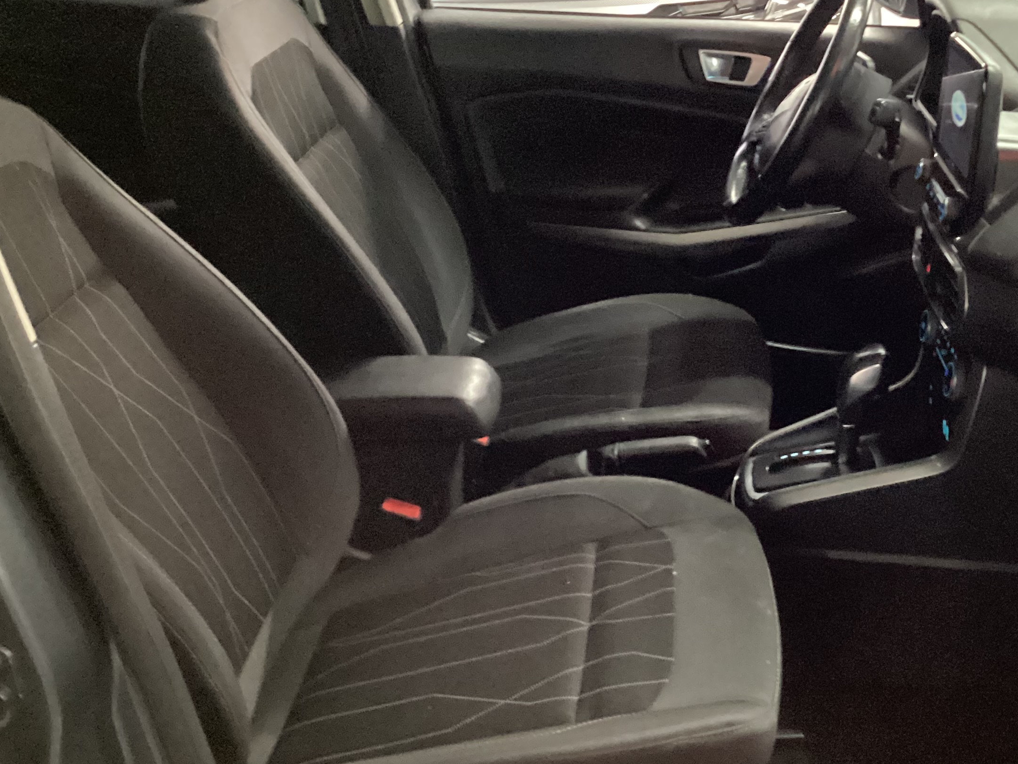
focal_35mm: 47
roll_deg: +2.5
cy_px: 380
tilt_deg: -25.5
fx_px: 1382
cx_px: 687
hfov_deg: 39.9
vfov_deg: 30.9
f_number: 2.4
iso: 640
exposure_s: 1/17
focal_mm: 3.3
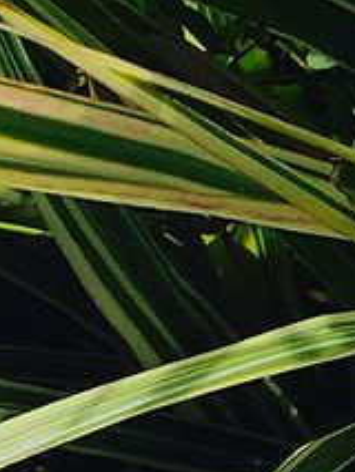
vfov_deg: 8.7
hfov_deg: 6.2
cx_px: 1096
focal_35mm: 218
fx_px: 2978
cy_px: -357
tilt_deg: -25.9
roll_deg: +1.8
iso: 25
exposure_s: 1/761
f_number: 2.2
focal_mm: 4.15
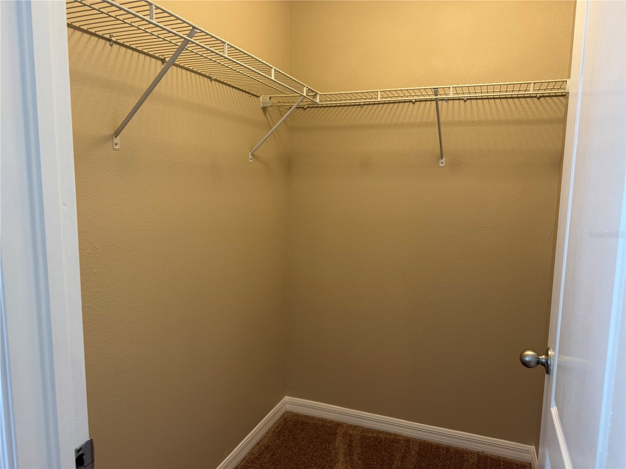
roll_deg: -0.7
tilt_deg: -7.4
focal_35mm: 24
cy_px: 234
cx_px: 313
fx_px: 434
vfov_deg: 56.8
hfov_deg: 71.6
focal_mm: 6.76
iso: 160
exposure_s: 1/60
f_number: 1.78
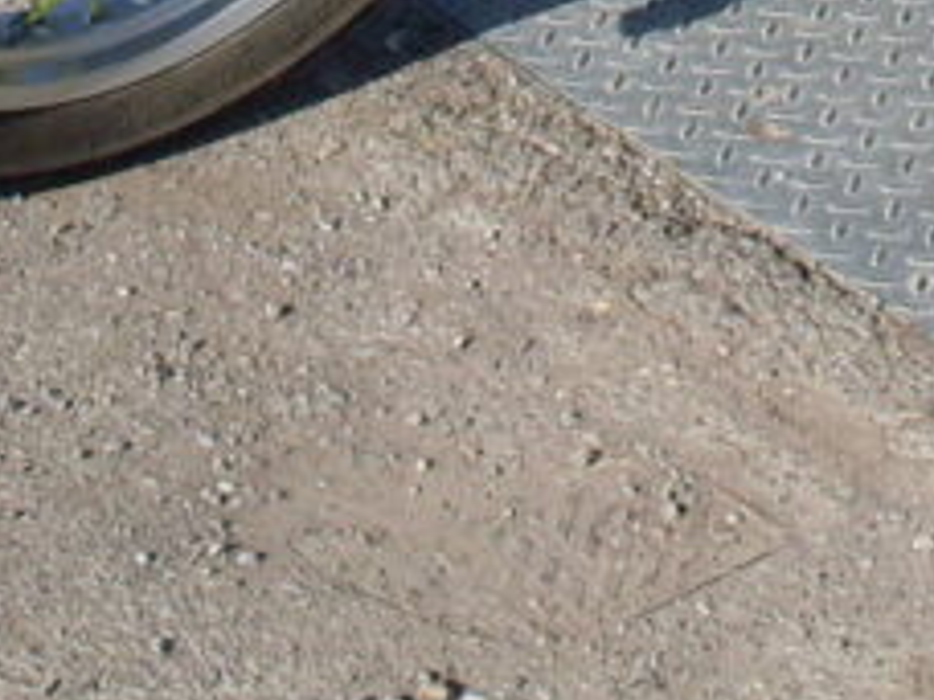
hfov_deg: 11.5
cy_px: -725
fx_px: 4614
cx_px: 811
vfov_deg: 8.2
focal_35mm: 171
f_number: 8.4
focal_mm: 6.3
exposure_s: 1/180
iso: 80
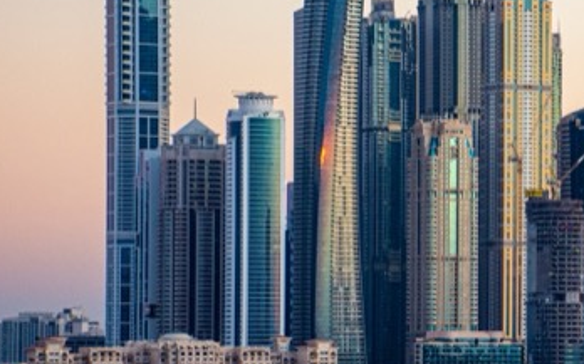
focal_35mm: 232
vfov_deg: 5.6
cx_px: 596
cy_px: 217
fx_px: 3690
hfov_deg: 9.0
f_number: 7.1
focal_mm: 66
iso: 800
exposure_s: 1/200
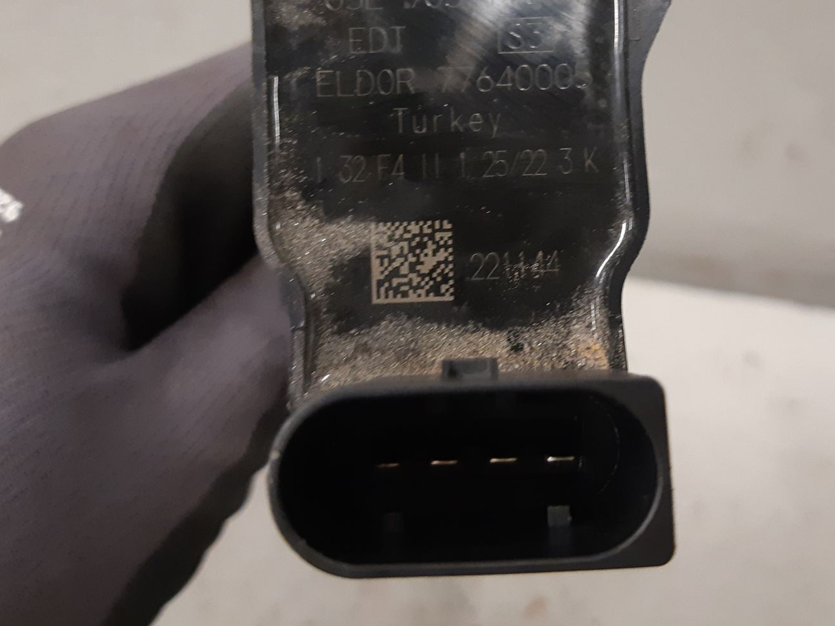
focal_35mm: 41
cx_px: 510
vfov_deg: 34.7
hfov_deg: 45.5
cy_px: 190
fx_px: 989
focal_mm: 3.93
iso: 250
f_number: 1.7
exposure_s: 1/50
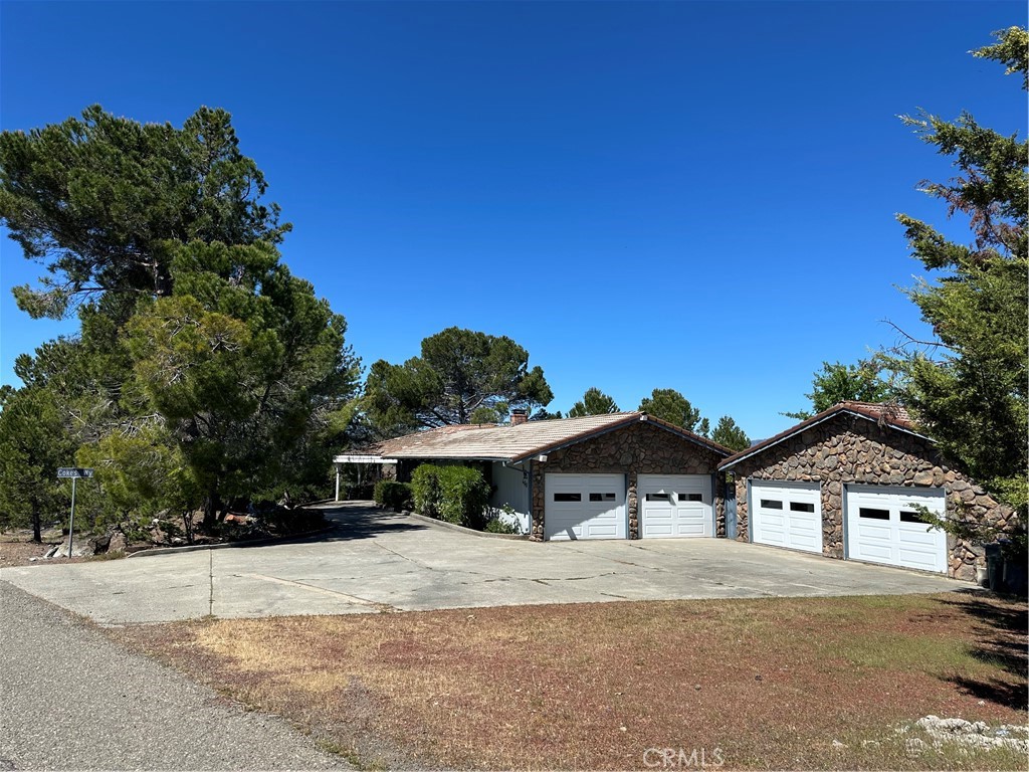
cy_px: 386
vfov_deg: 56.8
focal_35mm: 24
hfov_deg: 71.6
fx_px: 713
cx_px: 514
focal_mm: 6.86
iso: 80
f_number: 1.78
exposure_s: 1/4762
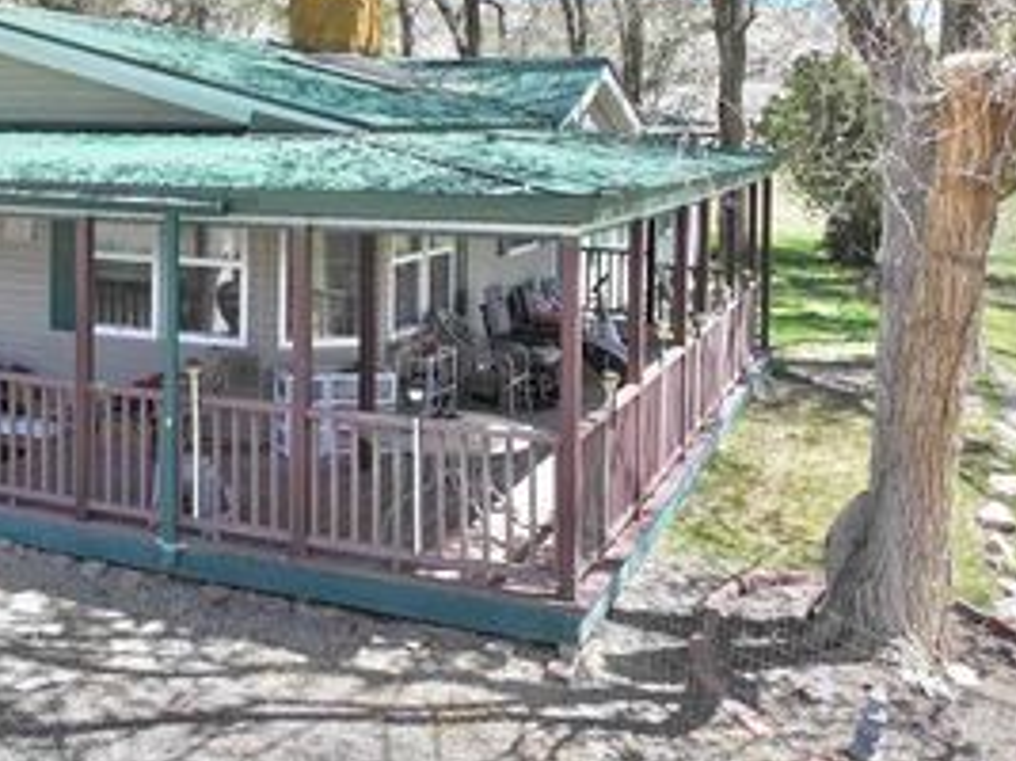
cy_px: 173
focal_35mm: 45
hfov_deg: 40.7
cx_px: 236
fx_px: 1320
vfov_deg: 31.5
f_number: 2.8
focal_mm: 12.29
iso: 140
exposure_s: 1/800
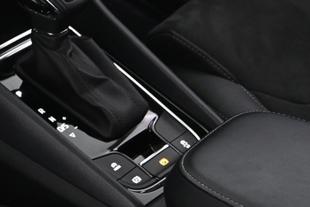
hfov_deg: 16.4
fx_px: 956
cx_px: -183
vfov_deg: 12.1
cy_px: -35
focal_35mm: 111
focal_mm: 24
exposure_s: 1/15
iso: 2000
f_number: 4
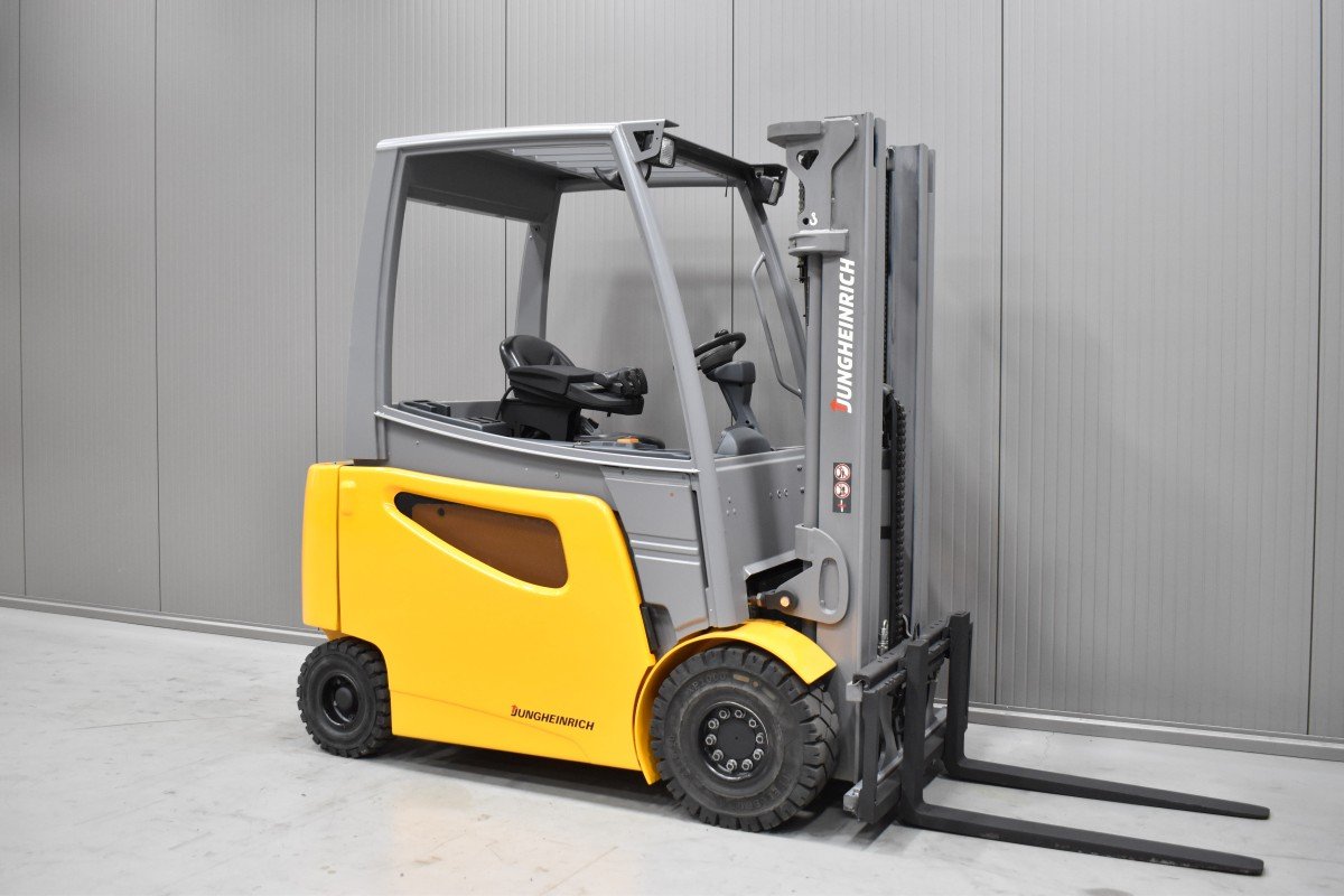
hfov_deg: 55.1
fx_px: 1288
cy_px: 448
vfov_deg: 38.4
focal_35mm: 34
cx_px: 672
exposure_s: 1/40
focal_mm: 23
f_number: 4.5
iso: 1600
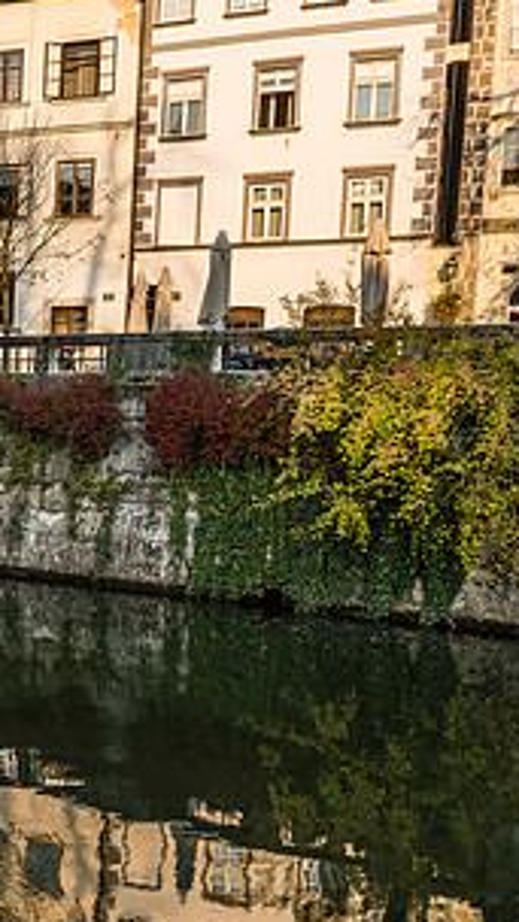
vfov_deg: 42.8
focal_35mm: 48
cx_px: -237
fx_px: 1174
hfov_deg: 21.4
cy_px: 508
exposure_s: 1/250
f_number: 11
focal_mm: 24
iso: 400
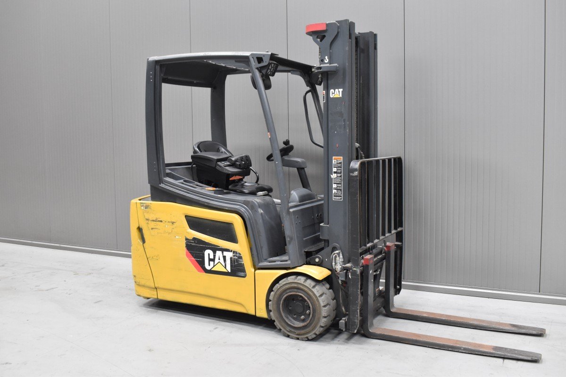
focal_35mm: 34
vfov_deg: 38.4
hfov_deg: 55.1
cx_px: 283
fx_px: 542
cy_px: 188
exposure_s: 1/25
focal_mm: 23
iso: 1600
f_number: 5.6
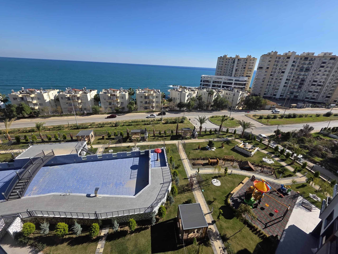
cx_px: 169
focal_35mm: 13
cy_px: 127
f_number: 1.9
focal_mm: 2.2
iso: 40
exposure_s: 1/2302
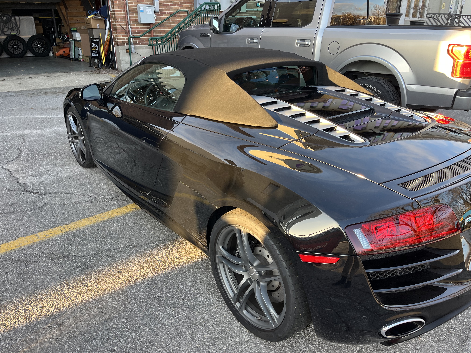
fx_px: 354
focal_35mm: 26
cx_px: 236
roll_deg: -1.1
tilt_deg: -23.3
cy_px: 176
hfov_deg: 67.3
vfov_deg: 53.1
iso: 50
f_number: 1.6
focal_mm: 5.1
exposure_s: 1/122
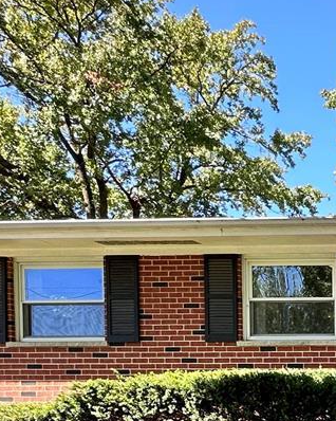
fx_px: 684
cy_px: 435
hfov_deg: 21.5
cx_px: 548
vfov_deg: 31.3
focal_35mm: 55
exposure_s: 1/189
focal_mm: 2.22
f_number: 2.2
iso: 40
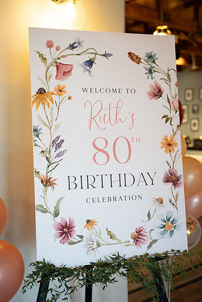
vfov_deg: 45.7
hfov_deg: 31.4
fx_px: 359
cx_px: 101
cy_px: 151
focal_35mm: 43
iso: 1600
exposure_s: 1/125
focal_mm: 42.7
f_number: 2.8
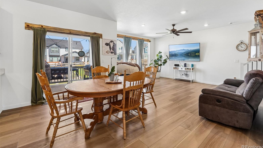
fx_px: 111
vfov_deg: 67.1
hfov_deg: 99.9
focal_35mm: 16
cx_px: 134
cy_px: 61
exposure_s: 1/30
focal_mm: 14.8
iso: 250
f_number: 8
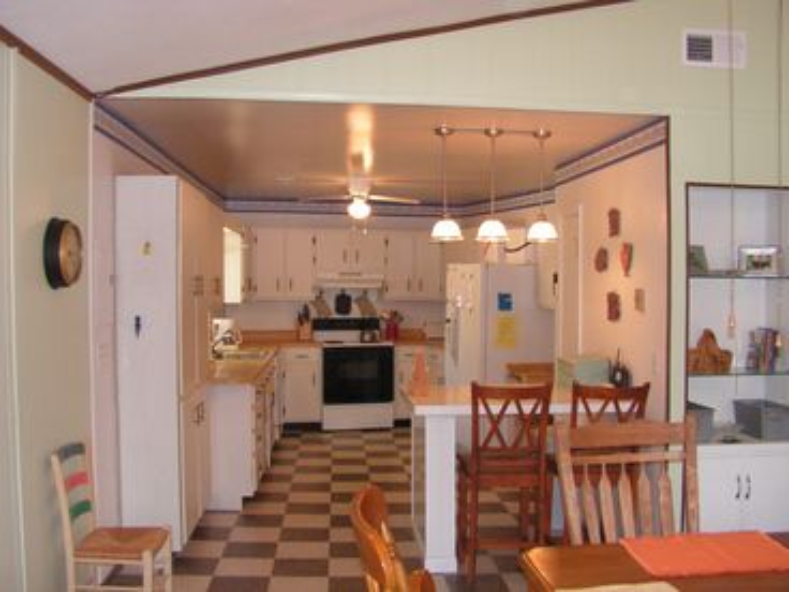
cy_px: 296
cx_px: 394
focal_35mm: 36
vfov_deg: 39.7
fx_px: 821
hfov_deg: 51.4
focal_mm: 6
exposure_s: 1/40
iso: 200
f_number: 3.2
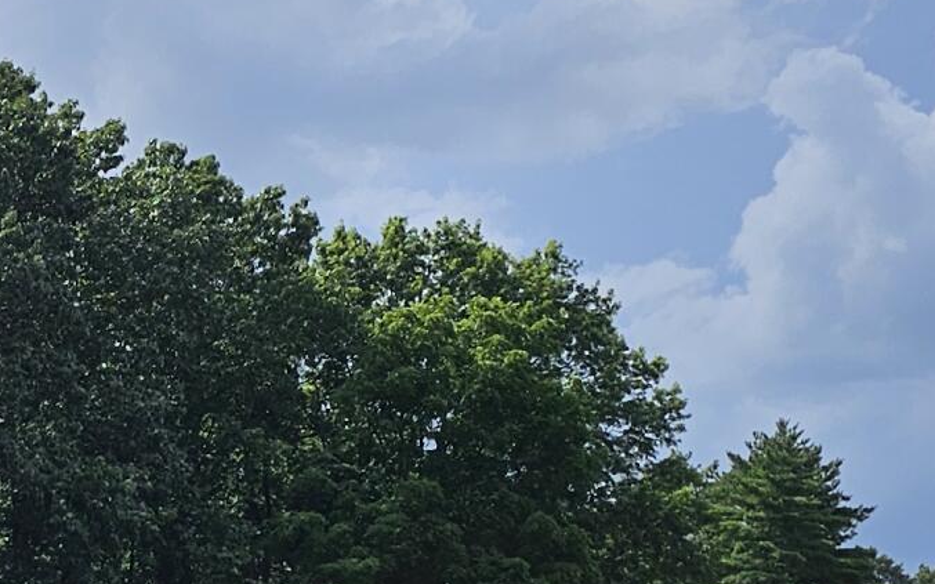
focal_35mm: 108
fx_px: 2752
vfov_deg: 11.7
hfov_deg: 17.6
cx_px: -413
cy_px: 806
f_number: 1.7
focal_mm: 6.3
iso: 10
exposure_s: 1/1756
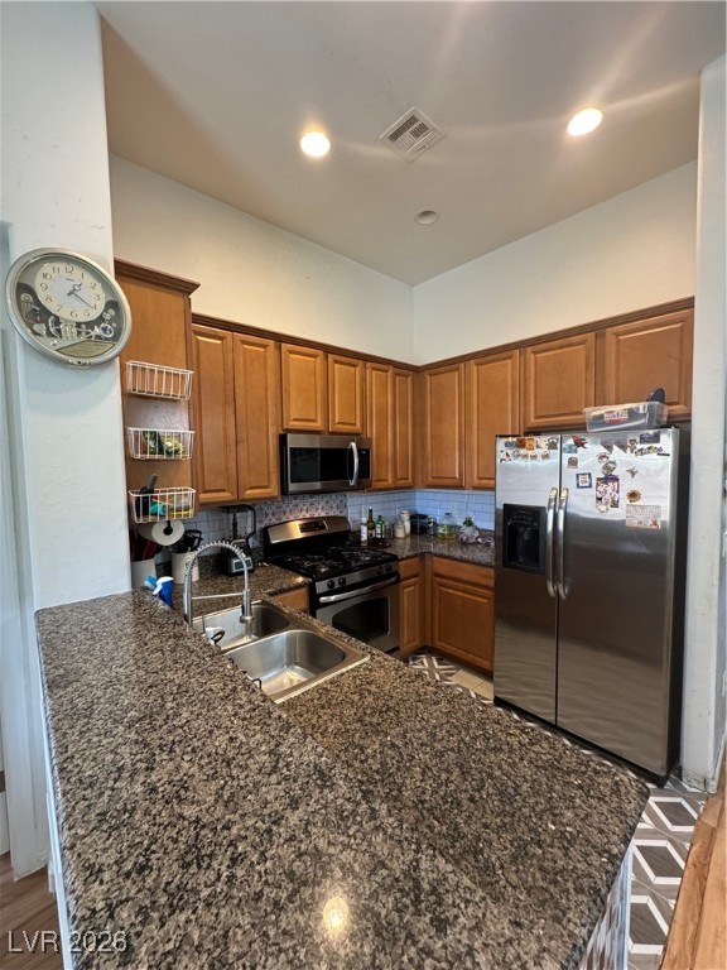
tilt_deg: -3.2
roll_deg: +1.5
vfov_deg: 102.1
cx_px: 364
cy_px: 485
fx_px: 392
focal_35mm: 14
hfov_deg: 85.7
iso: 400
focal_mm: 2.22
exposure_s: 1/60
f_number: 2.2
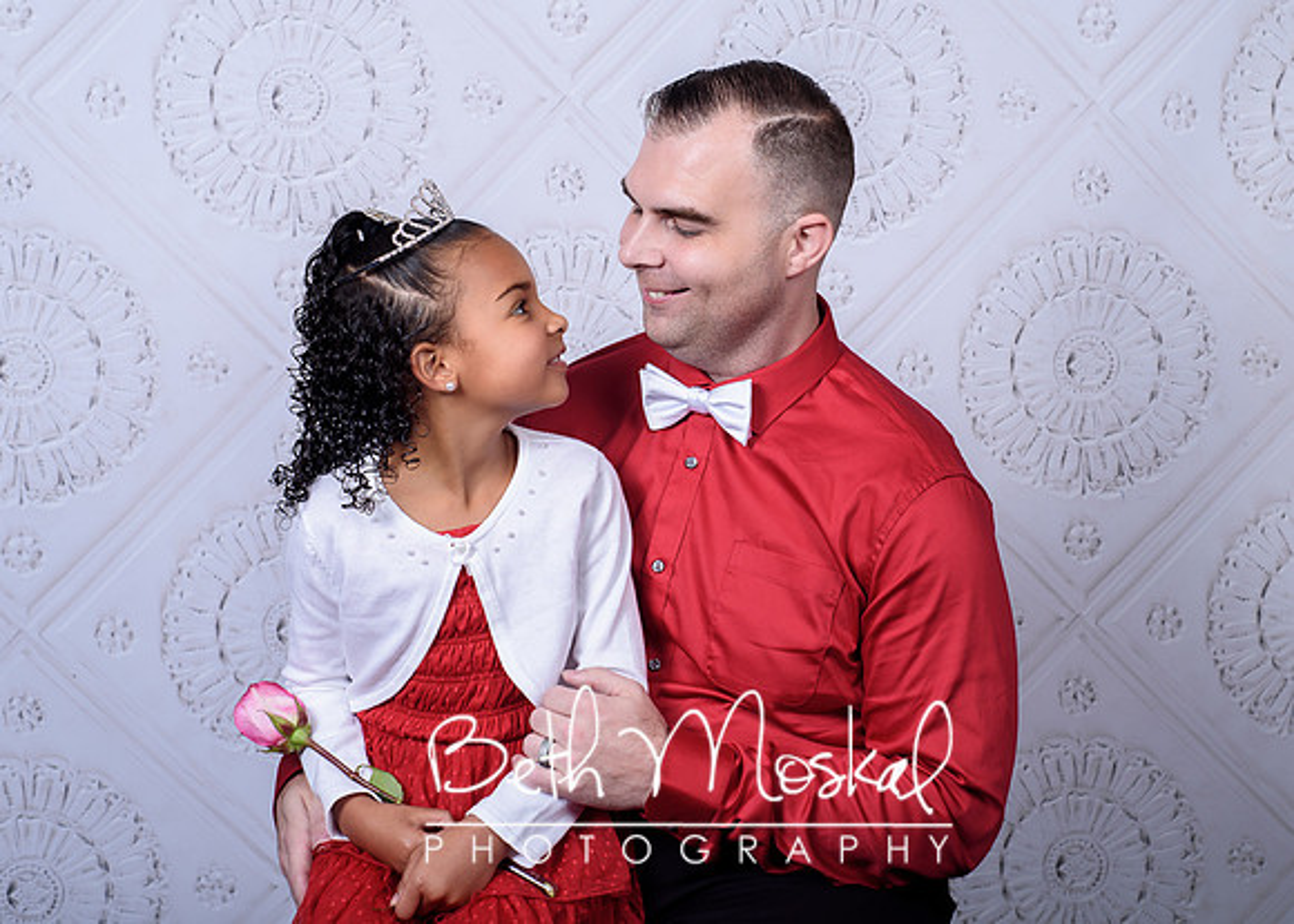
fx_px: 2450
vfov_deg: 21.3
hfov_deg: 29.5
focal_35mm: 67
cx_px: 777
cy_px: 361
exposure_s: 1/200
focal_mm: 50
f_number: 5.6
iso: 100
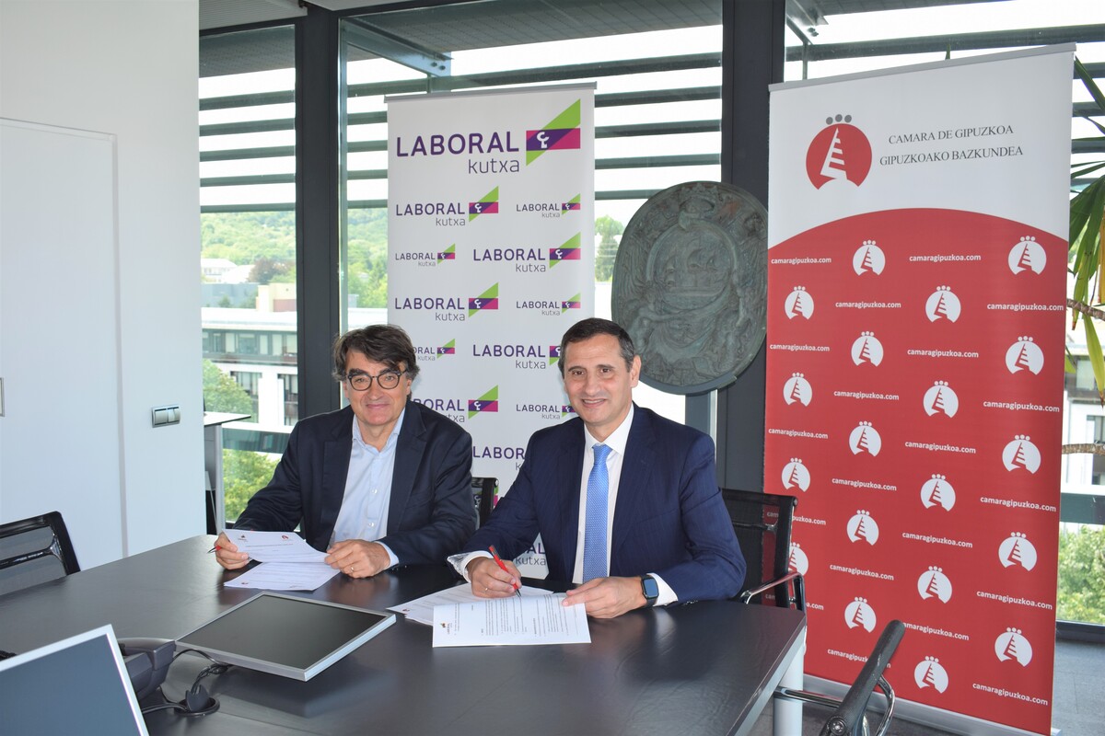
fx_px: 1059
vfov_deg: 38.4
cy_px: 368
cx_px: 552
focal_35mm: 34
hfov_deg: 55.1
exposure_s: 1/125
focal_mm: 23
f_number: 5.6
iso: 320
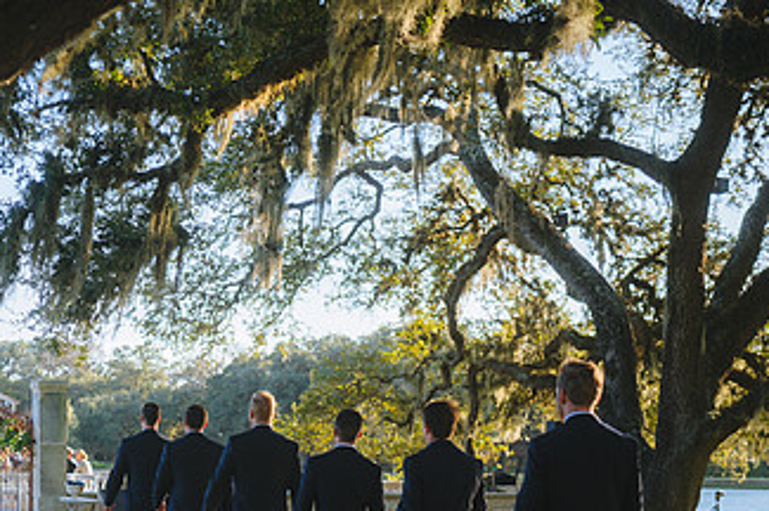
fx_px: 1600
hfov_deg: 26.5
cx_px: 144
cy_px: 400
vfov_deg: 18.0
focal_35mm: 75
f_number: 2.8
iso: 100
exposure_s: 1/500
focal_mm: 42
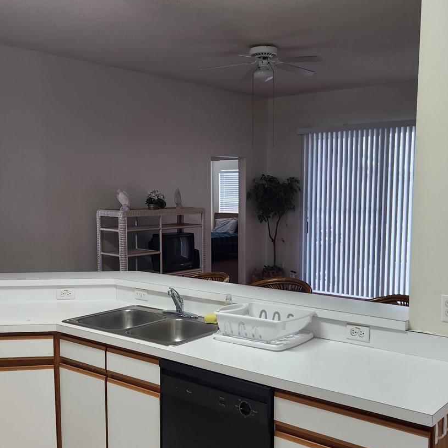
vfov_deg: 41.7
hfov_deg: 41.9
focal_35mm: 40
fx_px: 586
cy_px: 264
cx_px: 220
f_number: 1.8
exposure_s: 1/60
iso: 160
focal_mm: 5.4
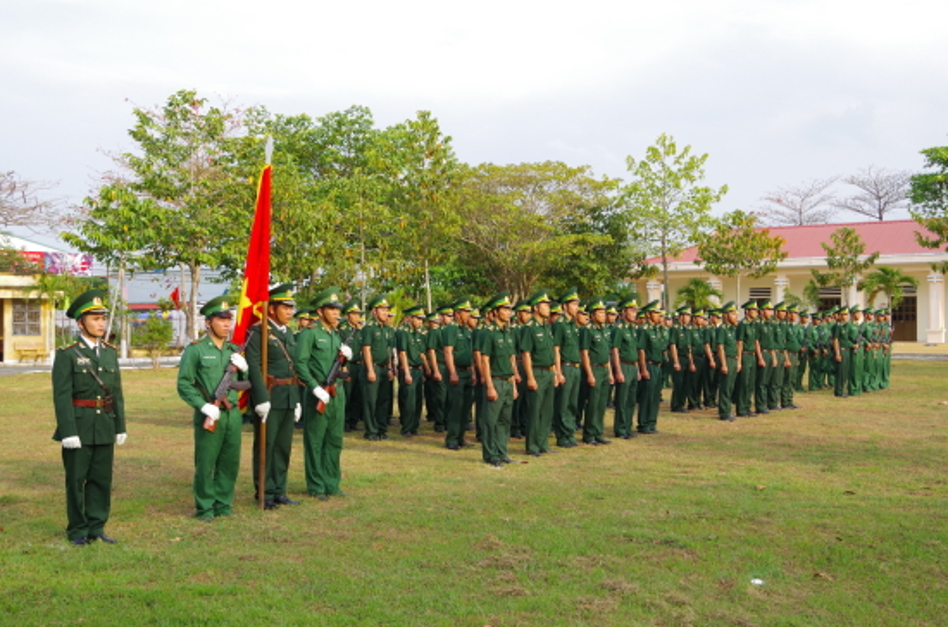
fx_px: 1103
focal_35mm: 42
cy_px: 314
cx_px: 474
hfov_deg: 46.5
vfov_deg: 31.7
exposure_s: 1/160
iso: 800
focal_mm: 28
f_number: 11
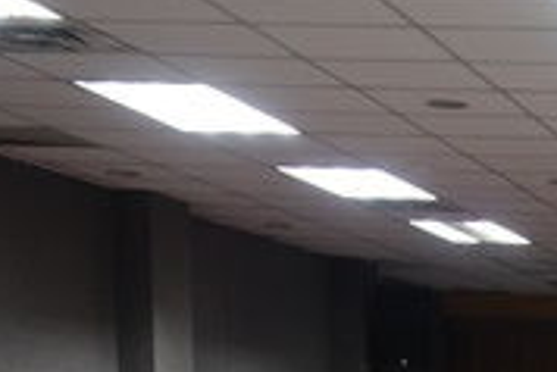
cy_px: 714
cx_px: 929
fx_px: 1951
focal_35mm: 126
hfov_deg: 14.7
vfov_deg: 10.2
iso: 400
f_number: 2.5
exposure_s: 1/40
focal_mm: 11.56
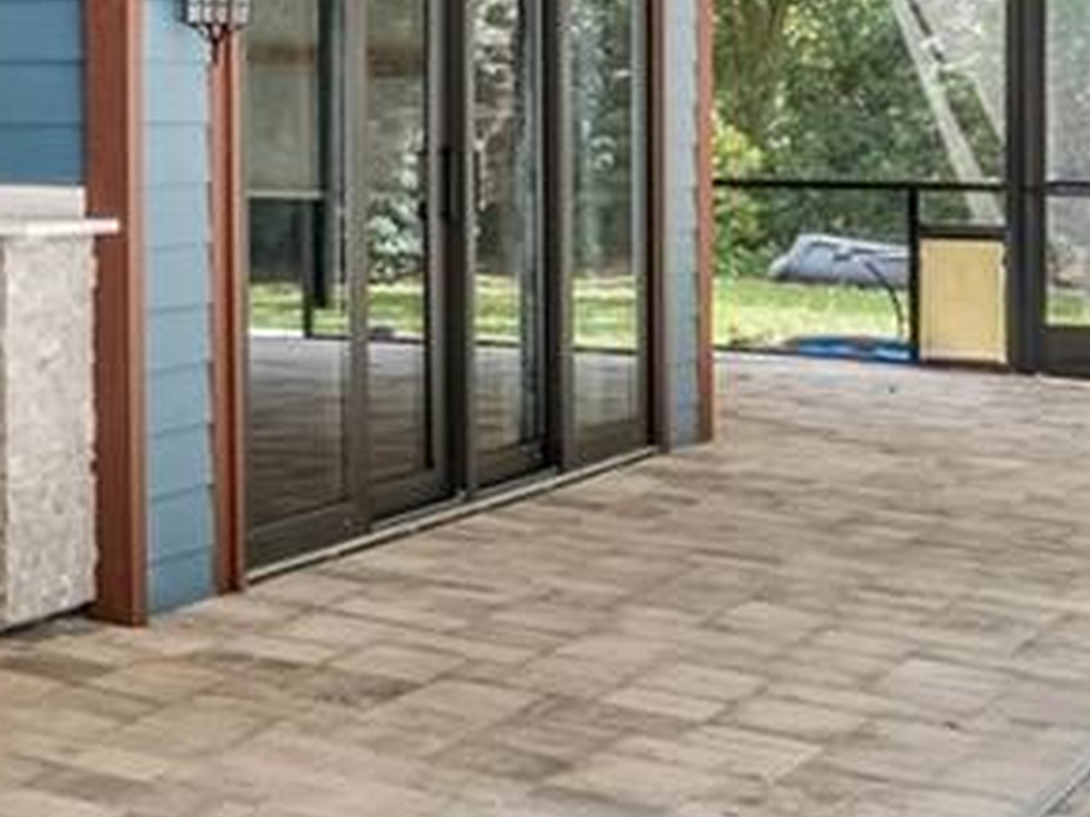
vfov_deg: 18.2
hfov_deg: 19.0
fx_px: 2519
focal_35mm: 80
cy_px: 110
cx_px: -836
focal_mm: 10
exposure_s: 1/13
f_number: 7.1
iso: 100
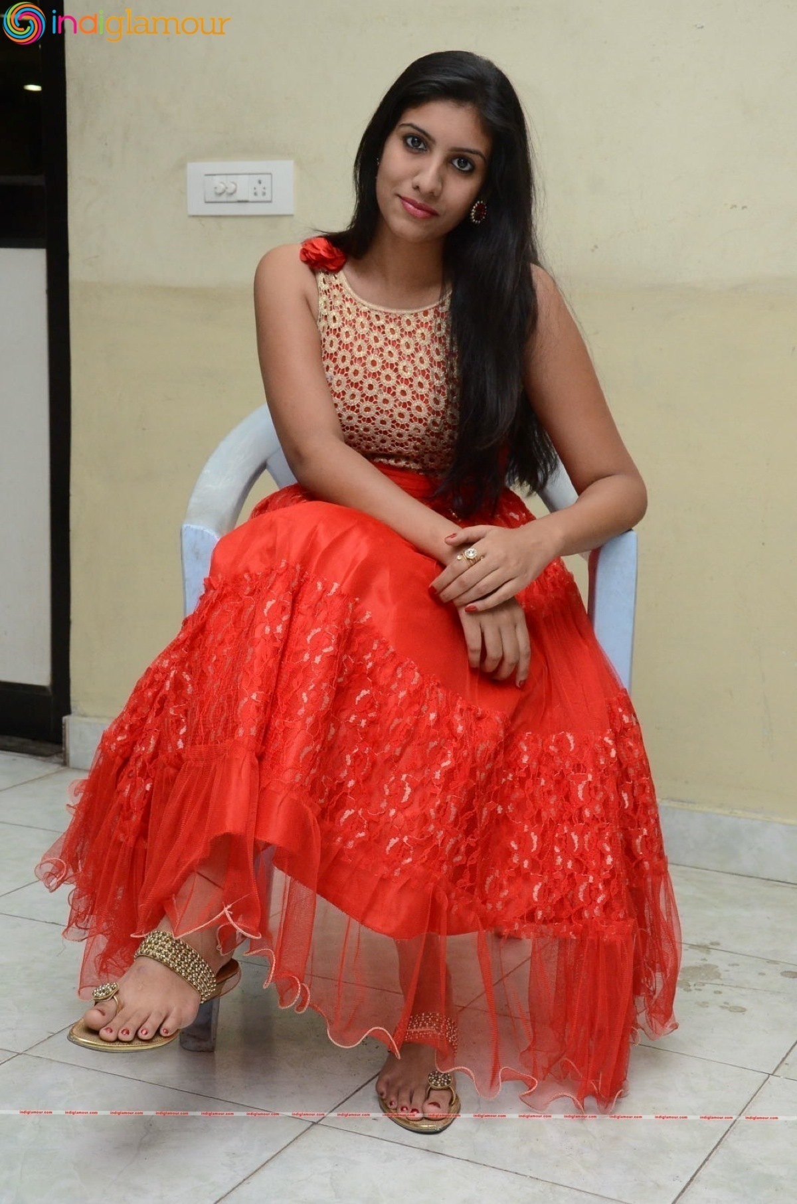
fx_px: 1902
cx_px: 398
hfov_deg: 23.7
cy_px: 602
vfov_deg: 35.1
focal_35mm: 57
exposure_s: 1/125
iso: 2500
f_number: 5.6
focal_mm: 38
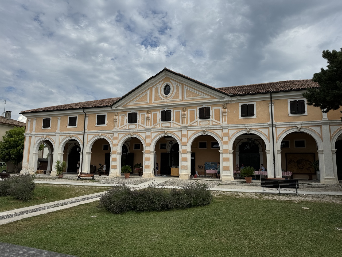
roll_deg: -1.0
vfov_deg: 56.8
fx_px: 237
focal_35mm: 24
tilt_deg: +8.4
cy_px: 128
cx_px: 171
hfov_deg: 71.6
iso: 80
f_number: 1.78
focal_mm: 6.76
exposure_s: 1/7937
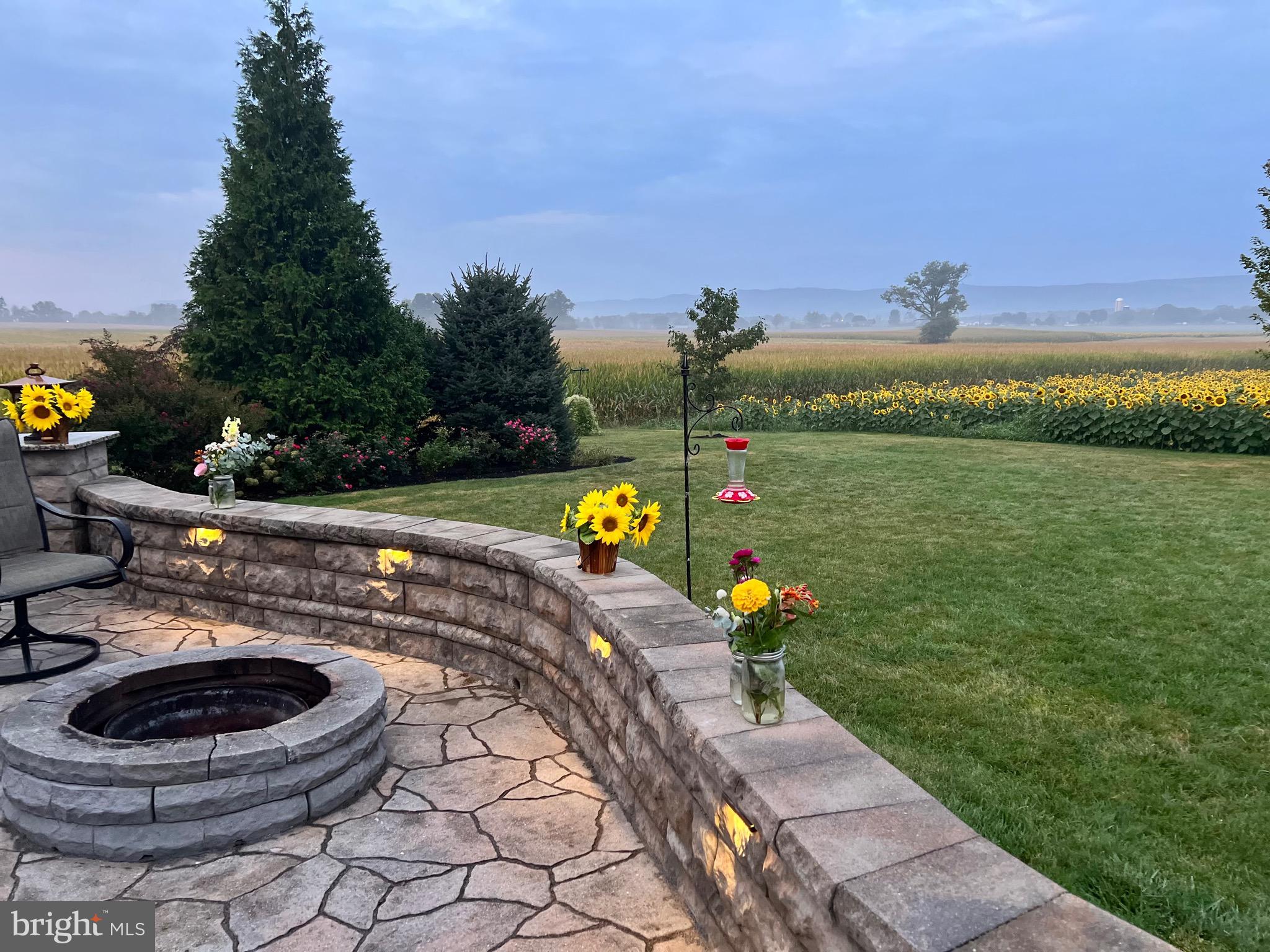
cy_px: 476
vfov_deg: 53.1
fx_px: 954
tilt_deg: -10.1
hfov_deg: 67.3
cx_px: 635
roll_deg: +1.0
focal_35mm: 26
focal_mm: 5.7
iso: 400
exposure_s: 1/40
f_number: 1.5
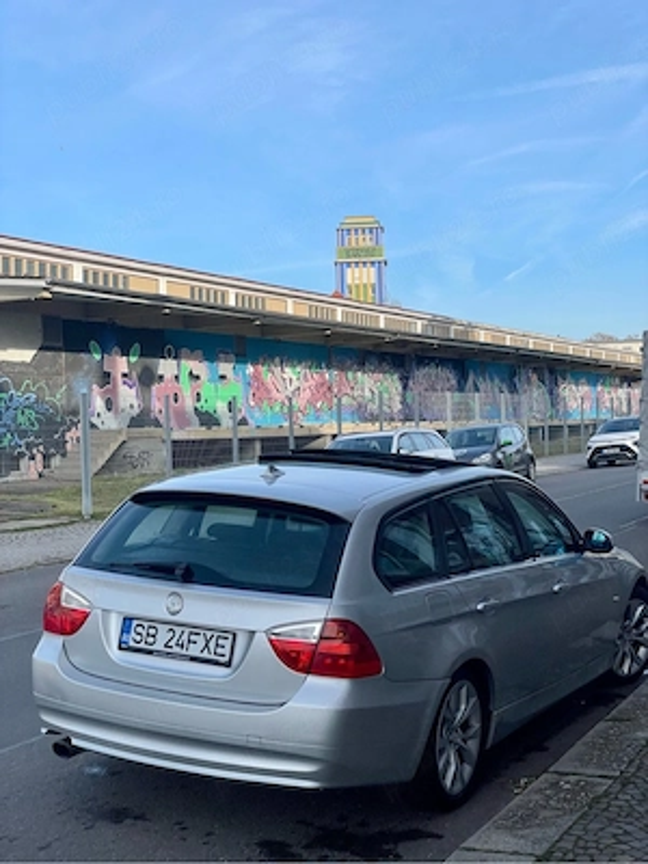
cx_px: 324
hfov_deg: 28.0
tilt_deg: -0.6
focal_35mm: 52
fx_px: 1298
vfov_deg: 36.8
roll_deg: -0.4
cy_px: 432
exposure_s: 1/905
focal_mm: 6
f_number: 2
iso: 25
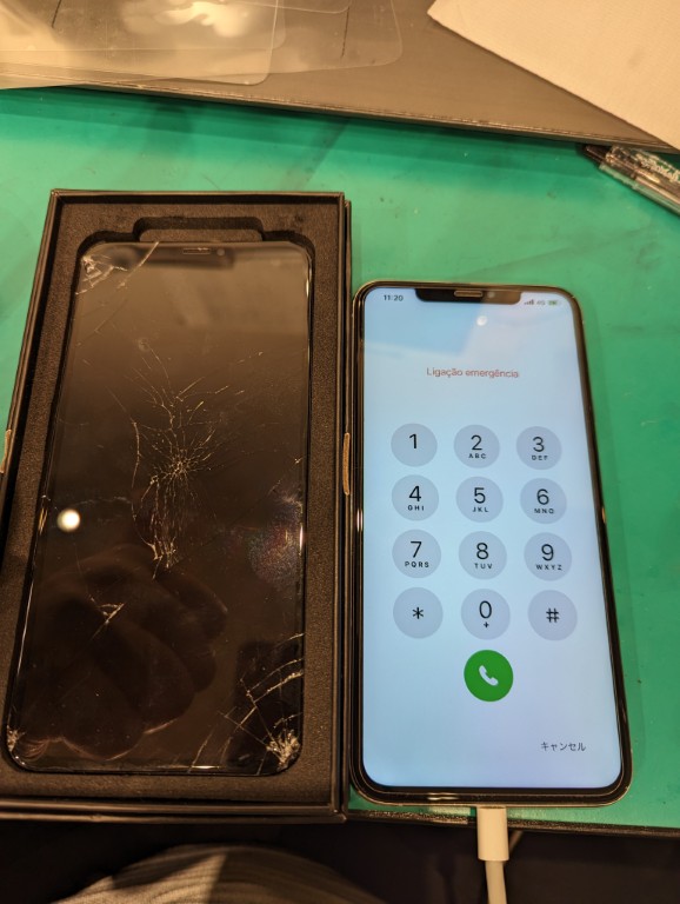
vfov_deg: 71.5
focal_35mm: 24
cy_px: 452
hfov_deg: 56.9
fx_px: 627
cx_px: 340
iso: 40
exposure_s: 1/95.9
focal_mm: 6.81
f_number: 1.85
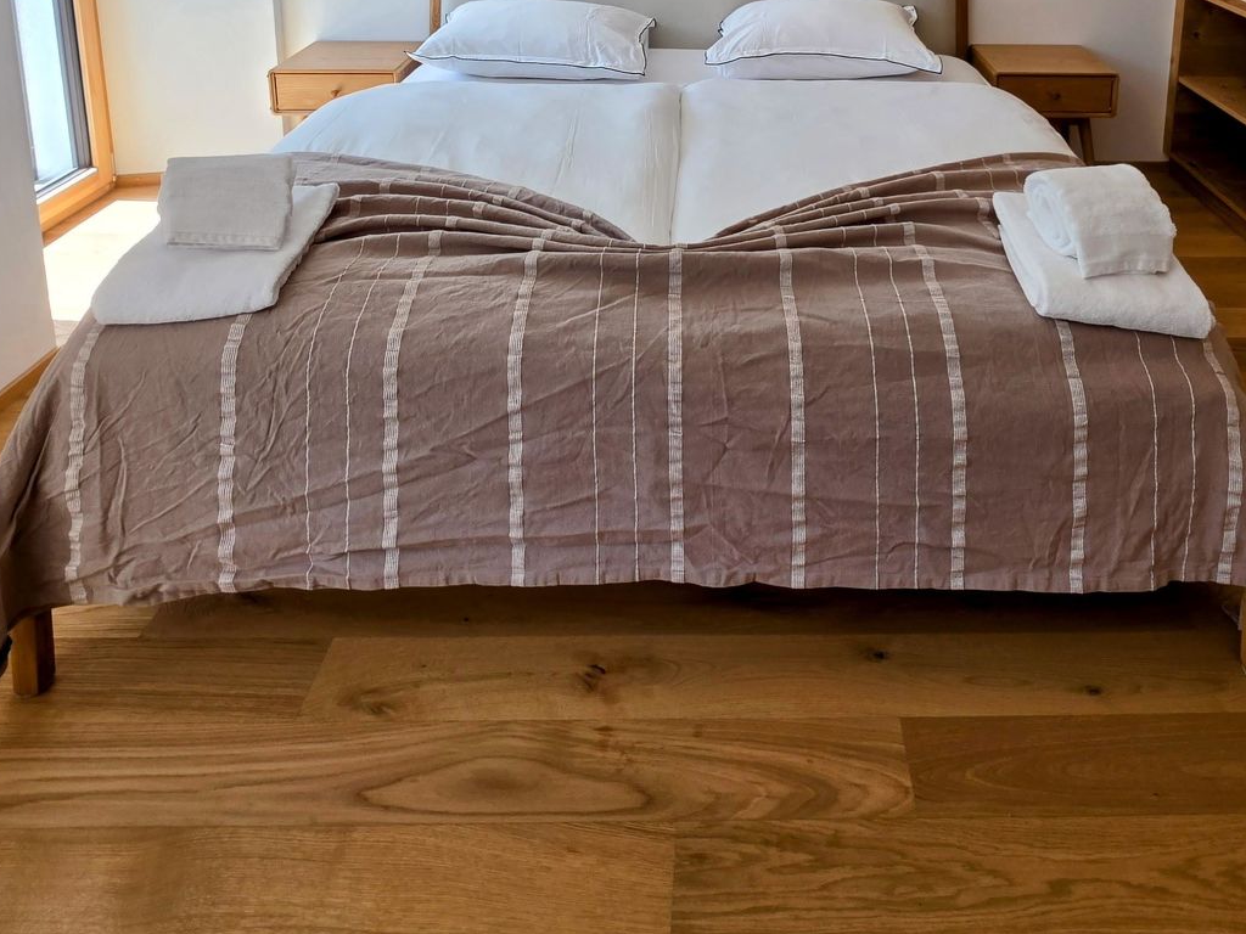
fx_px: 936
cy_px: 2
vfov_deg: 45.0
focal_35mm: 26
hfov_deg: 66.5
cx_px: 760
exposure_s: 1/100
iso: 16
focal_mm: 2.2
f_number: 1.9
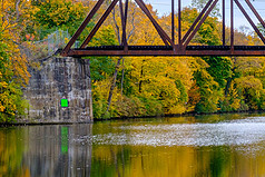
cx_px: 189
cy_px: 73
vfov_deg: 8.4
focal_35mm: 163
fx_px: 1201
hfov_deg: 12.6
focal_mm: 44.4
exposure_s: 1/200
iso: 320
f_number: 8
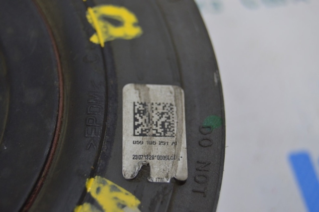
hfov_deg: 24.6
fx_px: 730
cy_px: 106
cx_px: 160
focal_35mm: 82
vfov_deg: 16.5
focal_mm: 55
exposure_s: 1/20
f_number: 5.6
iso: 400
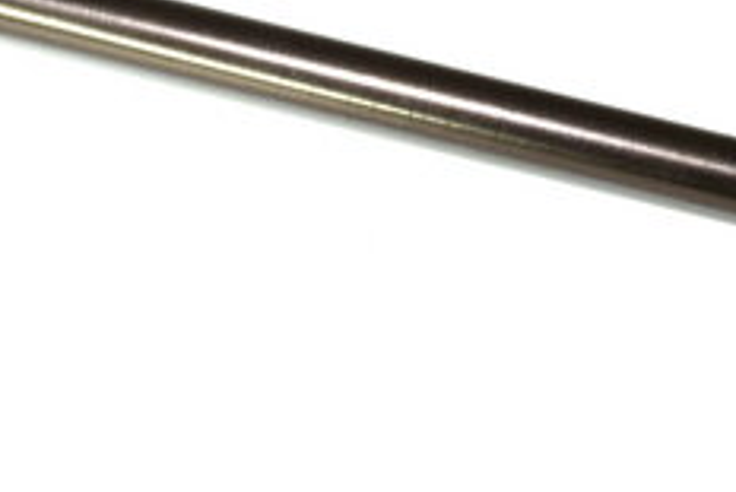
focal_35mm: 150
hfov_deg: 13.7
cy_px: -16
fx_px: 3063
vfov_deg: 9.1
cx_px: 190
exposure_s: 1/80
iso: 100
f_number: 8
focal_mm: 29
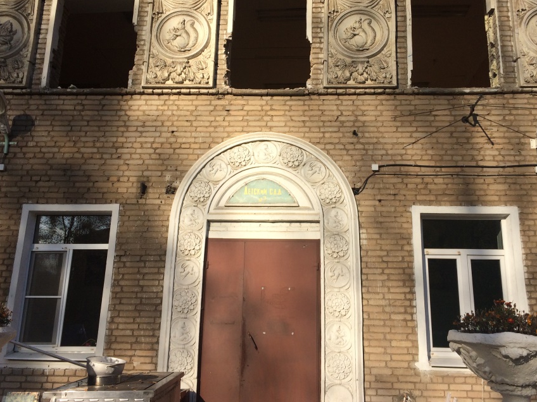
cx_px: 279
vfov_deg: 40.6
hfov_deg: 52.6
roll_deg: +0.2
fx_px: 543
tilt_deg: +14.2
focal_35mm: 35
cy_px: 180
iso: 32
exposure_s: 1/2283
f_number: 2.2
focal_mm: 4.15
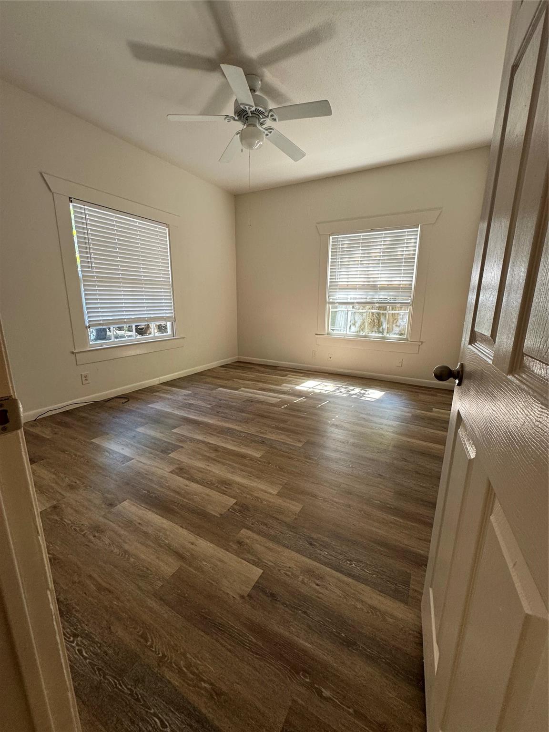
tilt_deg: -11.9
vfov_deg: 102.1
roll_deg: +1.0
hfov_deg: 85.7
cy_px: 366
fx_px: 296
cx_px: 274
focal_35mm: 14
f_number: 2.2
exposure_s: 1/120
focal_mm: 2.22
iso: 160
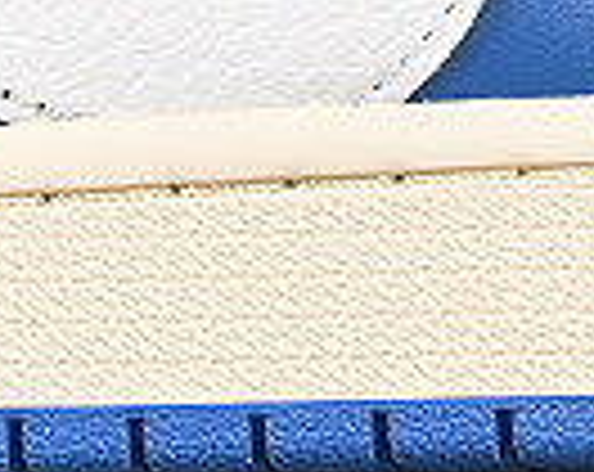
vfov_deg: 2.7
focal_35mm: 578
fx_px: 10139
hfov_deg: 3.3
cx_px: -590
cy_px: -517
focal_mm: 50
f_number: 7.1
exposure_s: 1/80
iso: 160
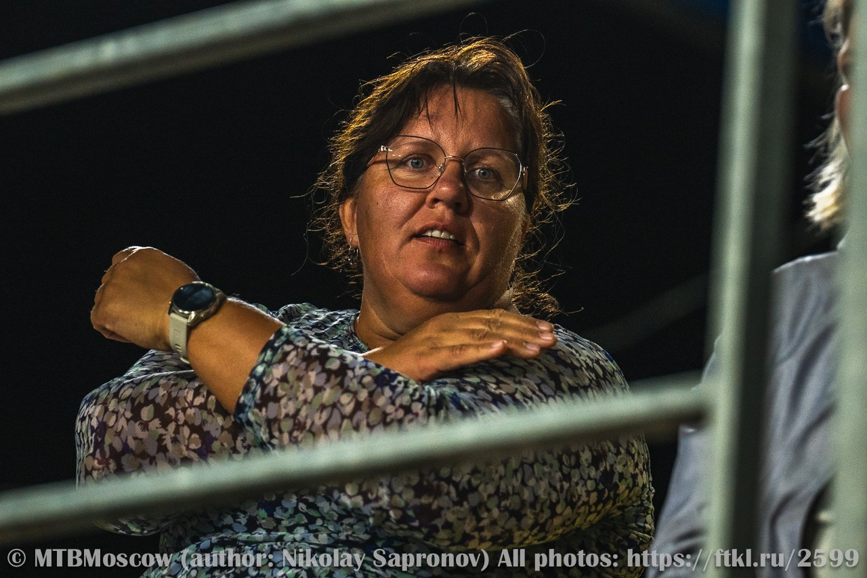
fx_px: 5779
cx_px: 434
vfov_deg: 5.7
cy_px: 289
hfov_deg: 8.6
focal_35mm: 240
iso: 1600
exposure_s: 1/1600
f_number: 3.5
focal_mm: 160
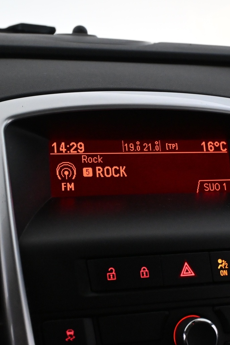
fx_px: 558
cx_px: 138
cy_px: 178
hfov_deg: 23.3
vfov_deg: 34.4
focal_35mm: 58
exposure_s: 1/80
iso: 4000
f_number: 5.6
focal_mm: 24.5
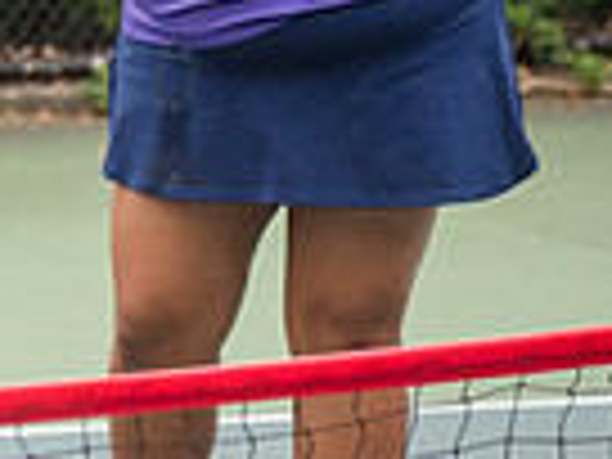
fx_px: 6630
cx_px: -352
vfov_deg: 4.0
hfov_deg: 5.2
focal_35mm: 375
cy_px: -136
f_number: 5
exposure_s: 1/1000
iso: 1250
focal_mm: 86
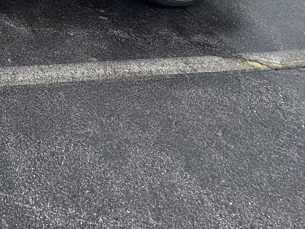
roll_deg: -6.8
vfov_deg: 27.8
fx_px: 370
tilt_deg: -25.7
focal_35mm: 42
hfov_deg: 36.6
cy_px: -77
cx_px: -43
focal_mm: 2.22
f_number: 2.2
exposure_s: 1/779
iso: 40
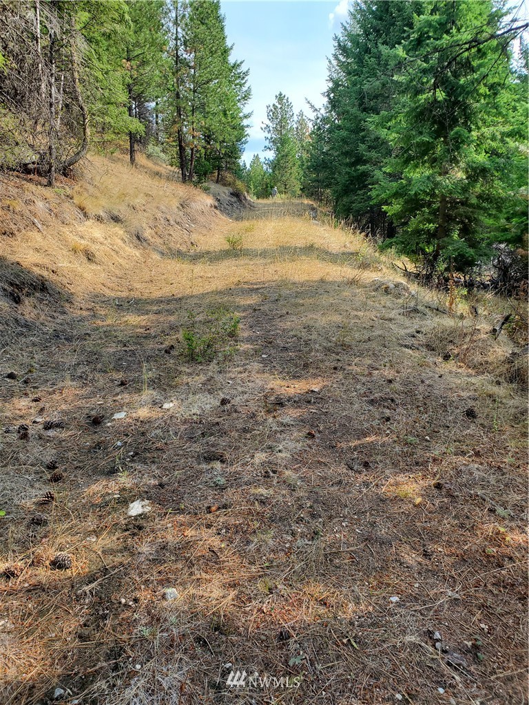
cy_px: 352
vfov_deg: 67.3
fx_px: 530
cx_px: 264
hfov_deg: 53.1
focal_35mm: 26
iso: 50
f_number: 2.4
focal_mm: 4.3
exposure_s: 1/489
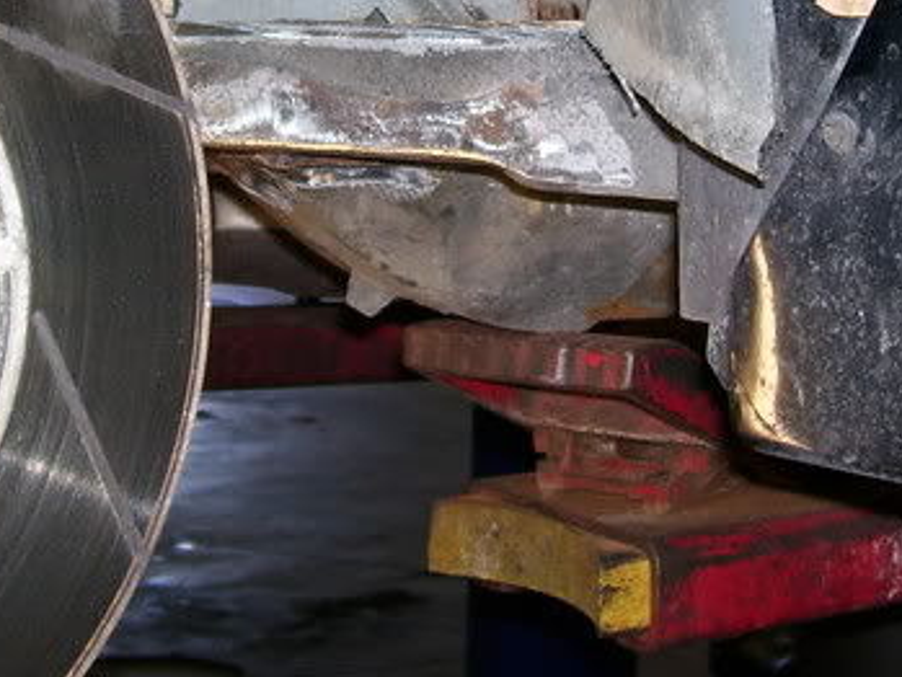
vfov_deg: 18.3
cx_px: 501
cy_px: -34
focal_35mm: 78
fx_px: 2033
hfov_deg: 25.0
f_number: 2.7
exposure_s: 1/60
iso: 80
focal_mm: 5.6
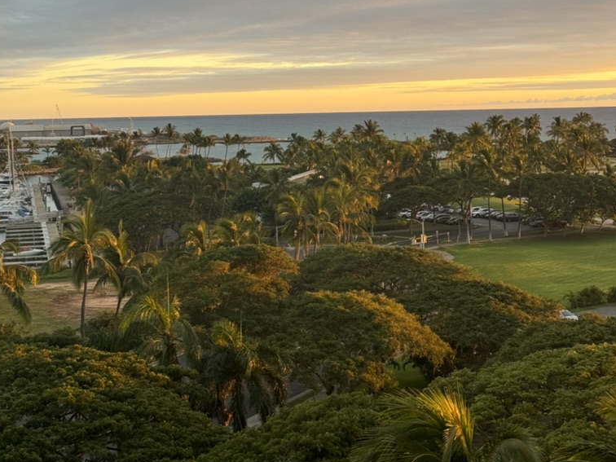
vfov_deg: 22.3
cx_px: 306
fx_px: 1157
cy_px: 100
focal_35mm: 65
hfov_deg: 29.8
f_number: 1.78
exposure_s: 1/278
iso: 64
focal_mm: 6.86
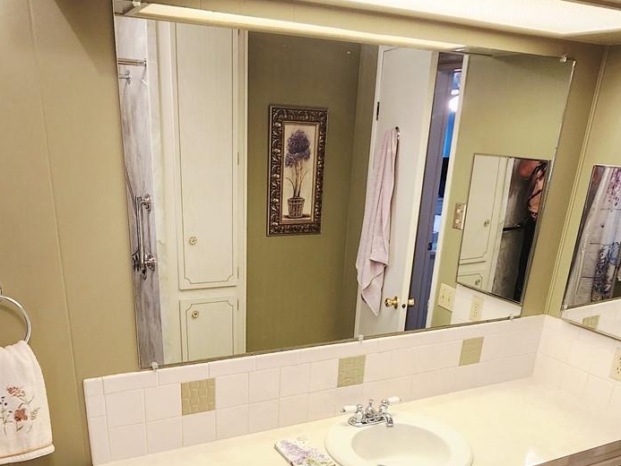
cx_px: 298
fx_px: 538
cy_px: 403
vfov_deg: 43.5
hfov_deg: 59.9
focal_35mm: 30
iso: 160
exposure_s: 1/60
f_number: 2.2
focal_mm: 2.2
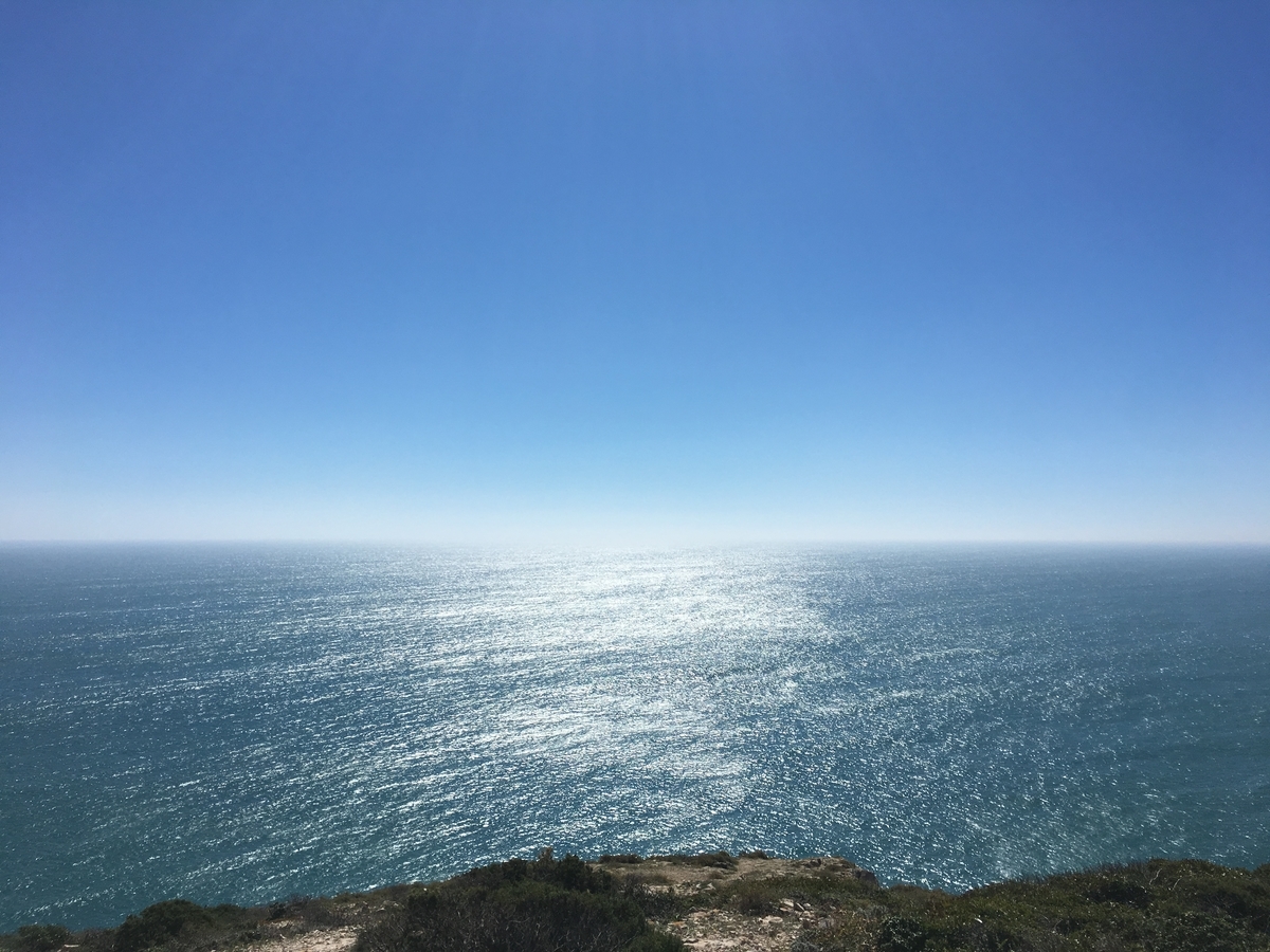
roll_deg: -0.1
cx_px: 635
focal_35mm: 29
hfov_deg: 61.7
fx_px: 1064
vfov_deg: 48.2
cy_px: 476
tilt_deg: +2.3
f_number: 2.2
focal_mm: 4.15
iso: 25
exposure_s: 1/5128
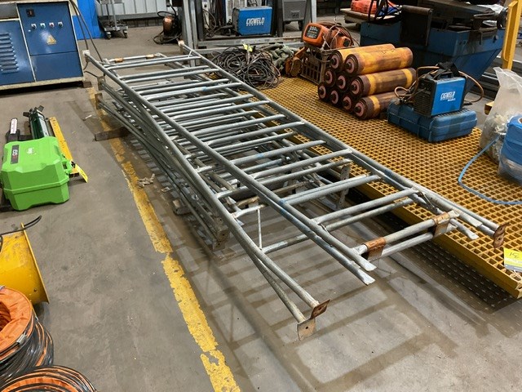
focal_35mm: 29
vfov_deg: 48.2
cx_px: 261
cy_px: 196
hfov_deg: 61.7
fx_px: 437
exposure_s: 1/60
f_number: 1.8
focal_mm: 3
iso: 160
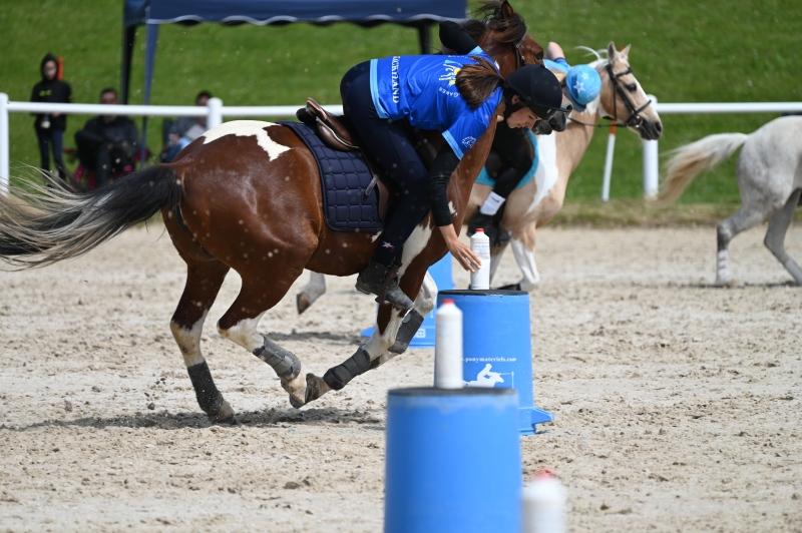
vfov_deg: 5.1
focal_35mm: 270
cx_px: 401
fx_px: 6010
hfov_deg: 7.6
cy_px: 266
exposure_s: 1/1250
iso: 200
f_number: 5.6
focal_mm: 270
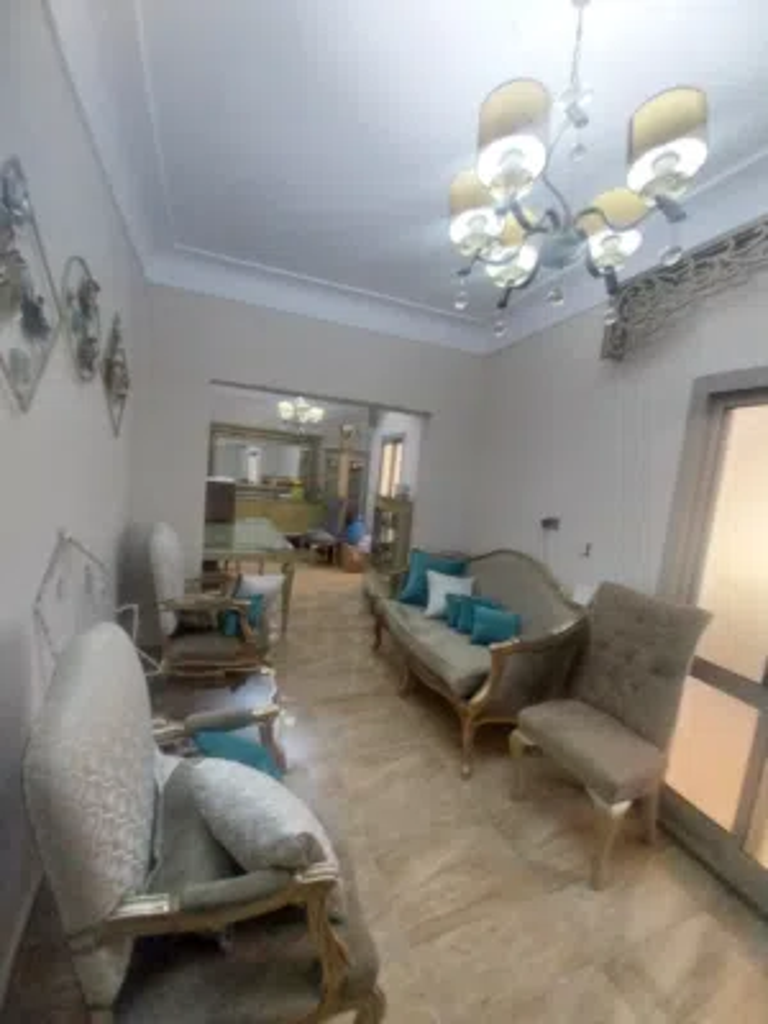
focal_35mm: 13
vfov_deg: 106.2
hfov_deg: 89.9
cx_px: 384
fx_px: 385
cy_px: 512
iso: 160
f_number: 2.2
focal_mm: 1.3
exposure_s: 1/33
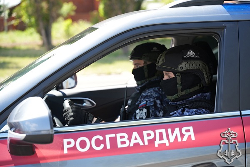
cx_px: 125
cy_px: 84
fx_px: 486
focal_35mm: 70
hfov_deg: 28.8
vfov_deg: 19.5
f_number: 3.2
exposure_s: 1/400
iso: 200
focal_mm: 70
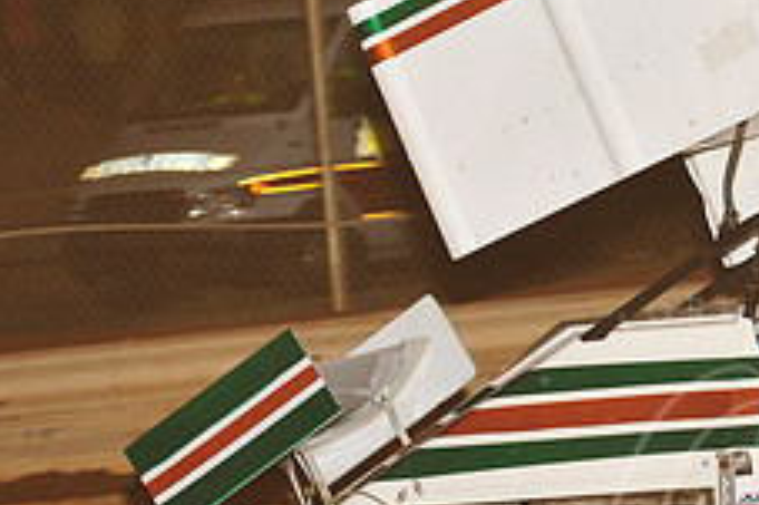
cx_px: 695
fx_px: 6721
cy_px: 191
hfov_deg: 6.4
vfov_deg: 4.3
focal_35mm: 319
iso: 800
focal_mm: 125
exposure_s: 1/250
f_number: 7.1
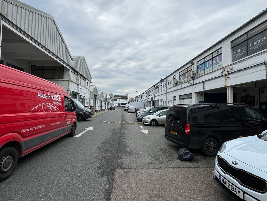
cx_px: 134
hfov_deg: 102.1
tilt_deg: +0.3
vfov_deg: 85.7
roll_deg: -2.1
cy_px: 100
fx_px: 108
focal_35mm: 14
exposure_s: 1/763
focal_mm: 2.22
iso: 50
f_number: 2.2
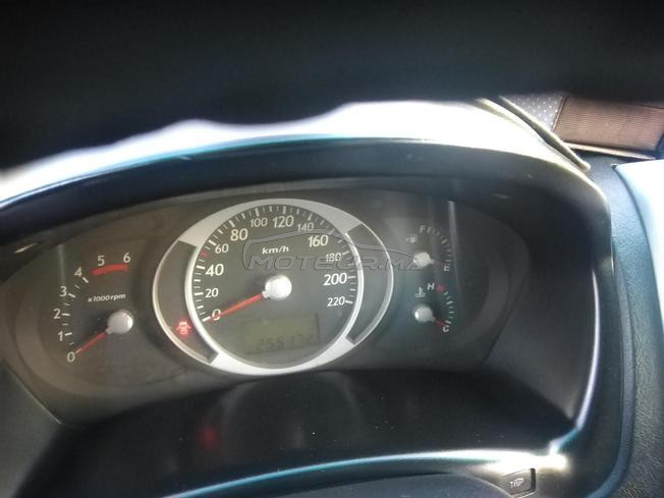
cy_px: 249
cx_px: 332
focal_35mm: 26
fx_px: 499
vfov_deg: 53.1
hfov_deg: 67.3
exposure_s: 1/14.3
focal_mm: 3.6
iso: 3004
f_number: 1.8
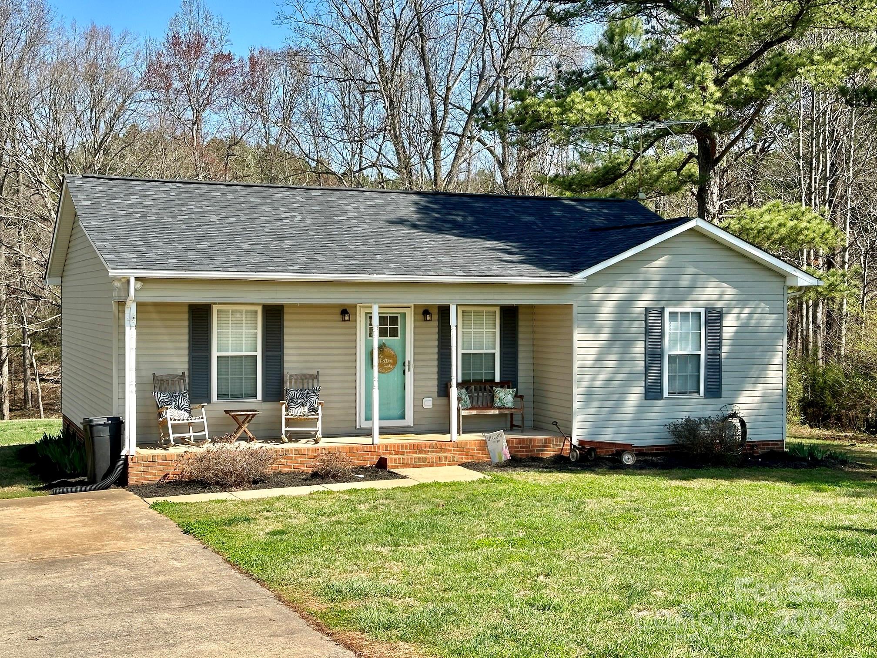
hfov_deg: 39.7
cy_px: 329
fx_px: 1216
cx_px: 438
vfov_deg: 30.3
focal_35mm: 48
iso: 64
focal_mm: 6.86
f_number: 1.78
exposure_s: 1/2203
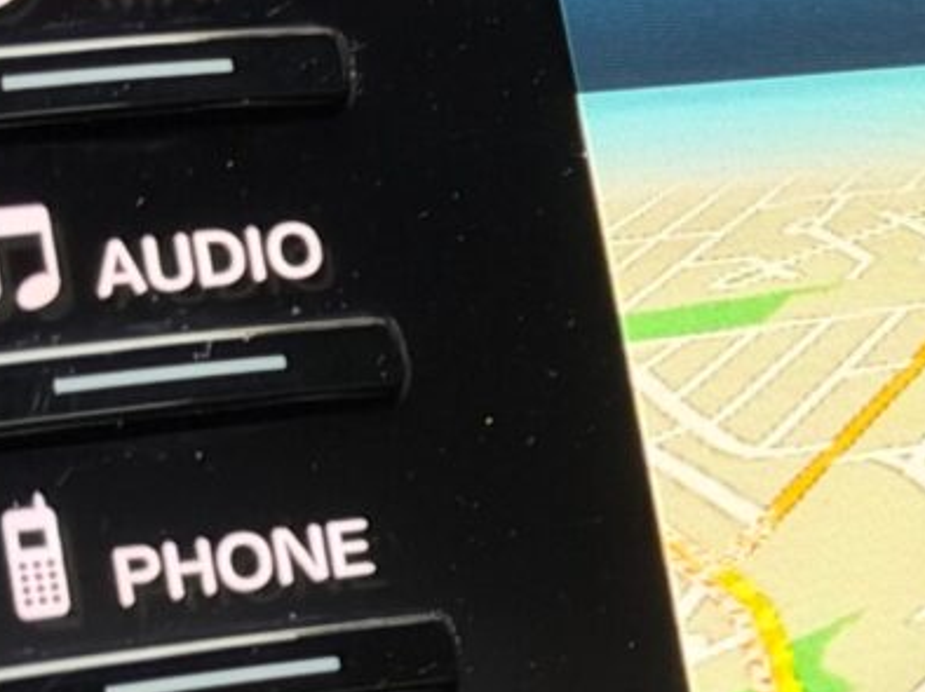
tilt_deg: -18.5
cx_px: 1883
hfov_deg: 9.5
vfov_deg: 7.6
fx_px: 5208
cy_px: 317
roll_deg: -6.0
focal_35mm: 195
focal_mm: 6.93
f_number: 1.8
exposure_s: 1/60
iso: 200
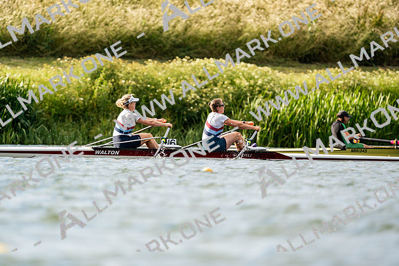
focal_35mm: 603
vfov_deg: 2.3
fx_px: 6685
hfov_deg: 3.4
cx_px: 199
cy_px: 133
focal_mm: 600
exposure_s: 1/2000
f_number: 6.3
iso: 400
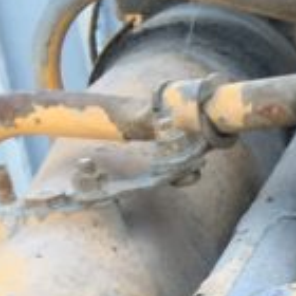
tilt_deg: -33.4
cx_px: 691
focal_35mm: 188
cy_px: 799
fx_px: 1819
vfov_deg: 8.3
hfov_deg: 8.5
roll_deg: +3.6
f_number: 2.2
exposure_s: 1/100
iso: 32
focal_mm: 4.15
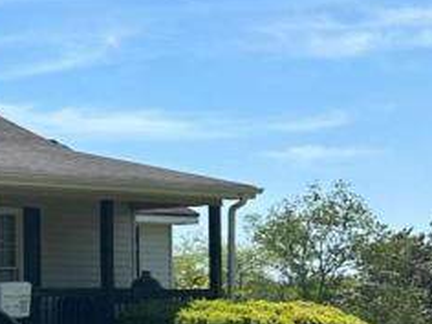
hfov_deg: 14.3
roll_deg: -0.3
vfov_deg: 12.0
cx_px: -333
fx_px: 1523
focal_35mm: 122
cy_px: 315
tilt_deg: +0.9
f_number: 1.78
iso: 80
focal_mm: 6.86
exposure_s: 1/4762
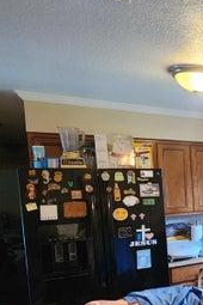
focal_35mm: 34
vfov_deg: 54.6
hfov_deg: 25.7
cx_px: 322
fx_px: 288
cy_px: 205
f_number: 2.2
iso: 400
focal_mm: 2.2
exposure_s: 1/60
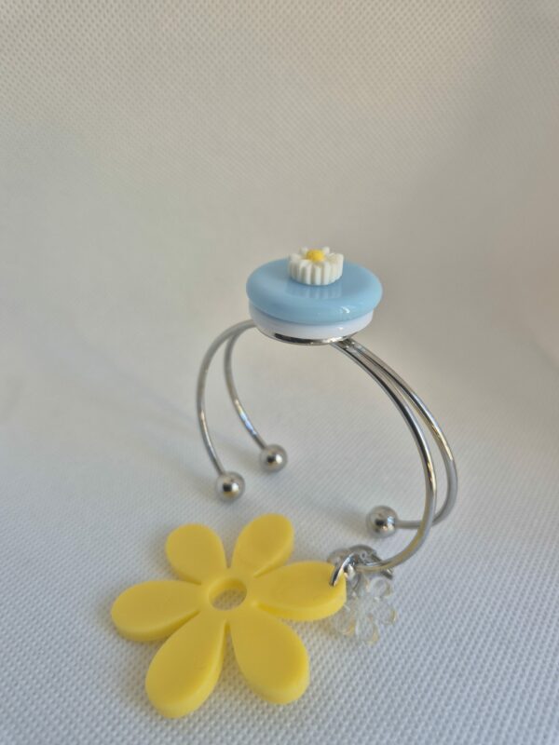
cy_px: 372
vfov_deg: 73.9
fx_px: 495
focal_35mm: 23
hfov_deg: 58.9
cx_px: 280
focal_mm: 5.4
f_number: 1.8
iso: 64
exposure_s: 1/100
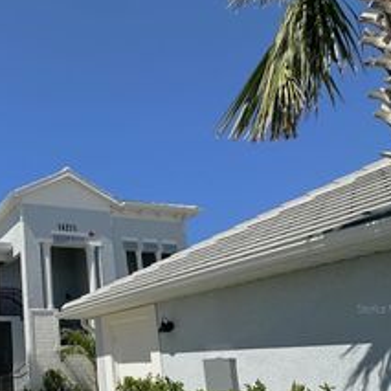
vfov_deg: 52.3
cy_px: 308
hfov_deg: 42.5
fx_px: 371
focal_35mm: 29
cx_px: -48
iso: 40
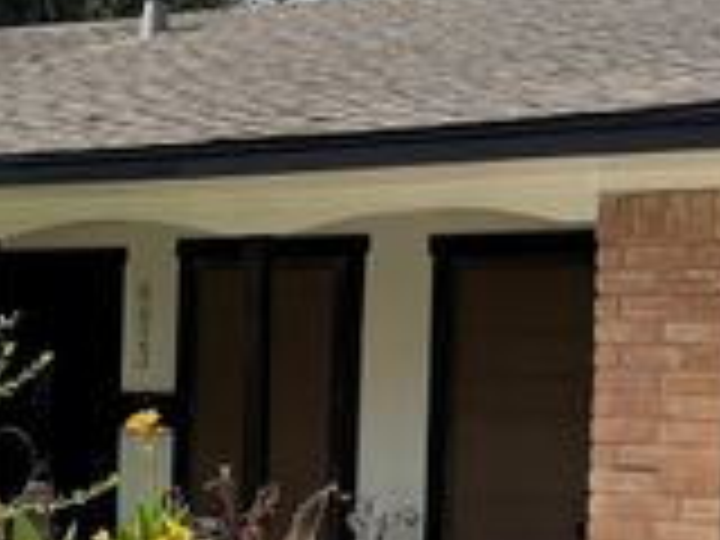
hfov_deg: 21.9
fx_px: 1851
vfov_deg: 16.4
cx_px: 238
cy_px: 479
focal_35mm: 89
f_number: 1.78
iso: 80
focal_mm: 6.76
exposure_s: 1/3584
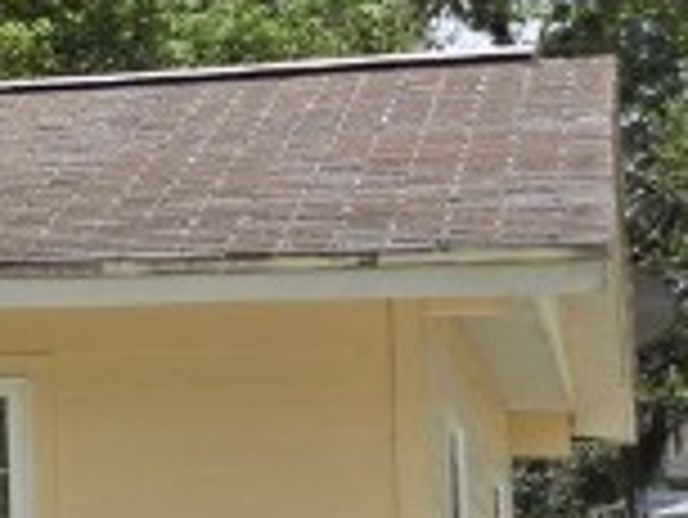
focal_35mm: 154
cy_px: 248
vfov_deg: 9.6
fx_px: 3063
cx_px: -1160
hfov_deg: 10.4
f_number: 1.8
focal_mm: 5.4
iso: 25
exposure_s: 1/2016
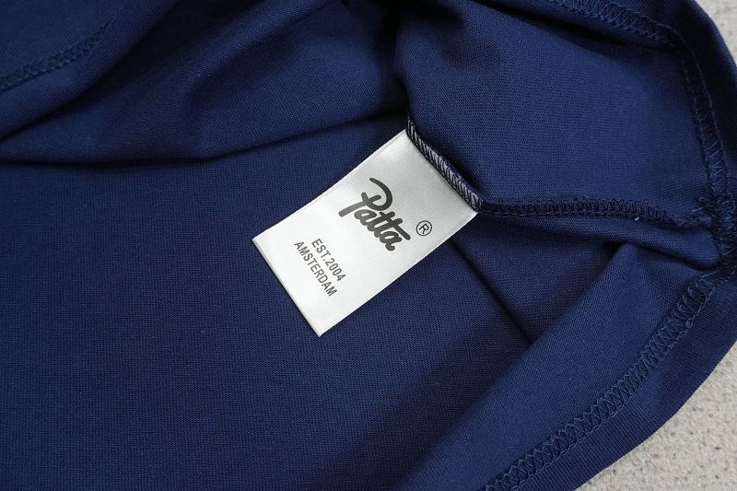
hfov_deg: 49.6
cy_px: 246
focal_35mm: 39
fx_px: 798
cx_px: 368
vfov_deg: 34.2
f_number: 8
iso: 1000
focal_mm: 26
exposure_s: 1/160
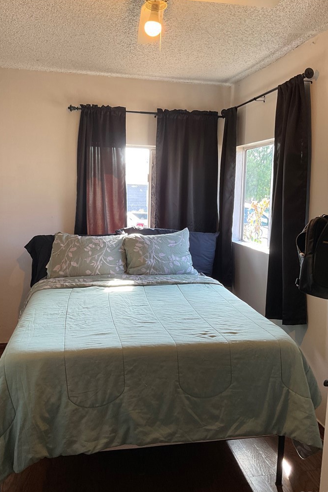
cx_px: 161
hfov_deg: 42.3
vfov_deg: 60.3
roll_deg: -1.5
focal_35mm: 31
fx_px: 424
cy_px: 250
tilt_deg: -8.5
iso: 50
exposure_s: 1/60
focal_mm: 3
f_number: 1.8
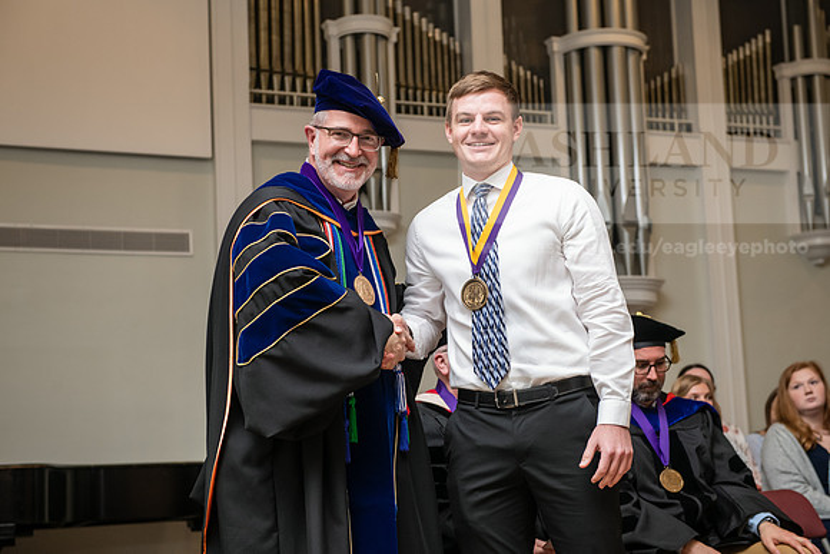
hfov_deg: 32.4
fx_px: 1430
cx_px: 415
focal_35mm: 62
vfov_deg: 21.9
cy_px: 277
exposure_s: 1/200
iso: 1600
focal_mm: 62
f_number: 4.5
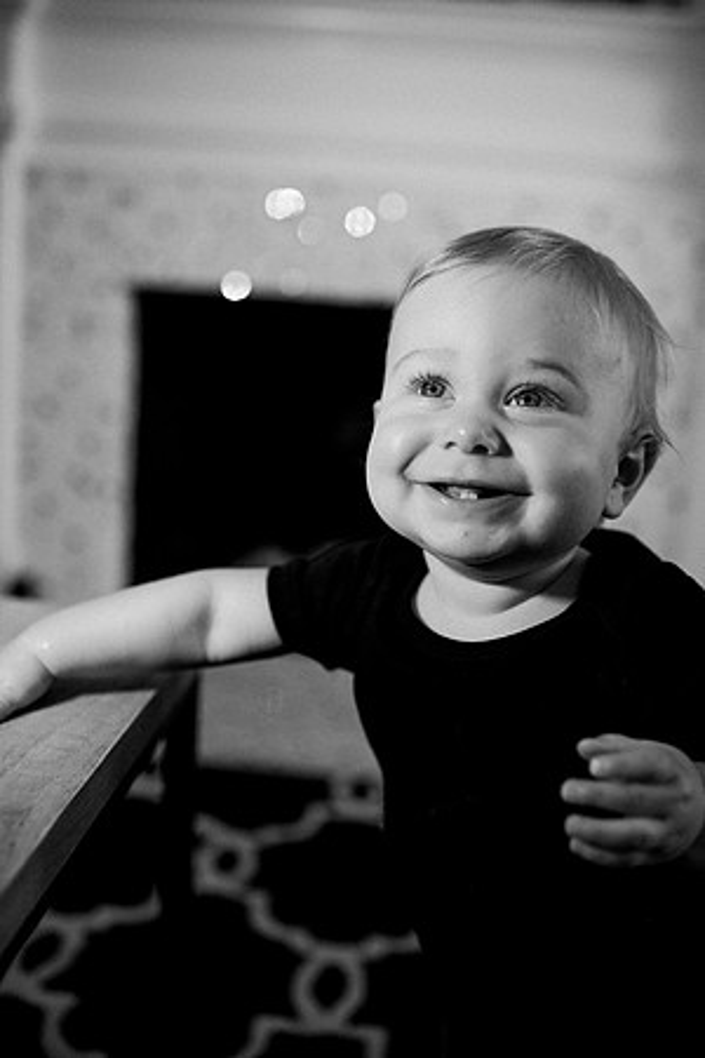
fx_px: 1028
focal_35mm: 35
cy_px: 529
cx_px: 352
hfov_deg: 37.9
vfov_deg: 54.4
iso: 640
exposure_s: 1/1250
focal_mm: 35
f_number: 2
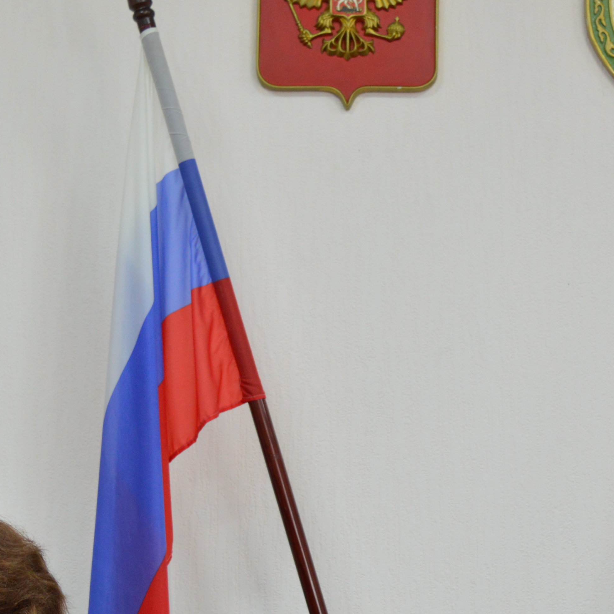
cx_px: 315
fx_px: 1886
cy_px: 429
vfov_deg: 18.4
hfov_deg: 18.5
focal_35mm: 94
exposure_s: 1/40
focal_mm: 24
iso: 400
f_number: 5
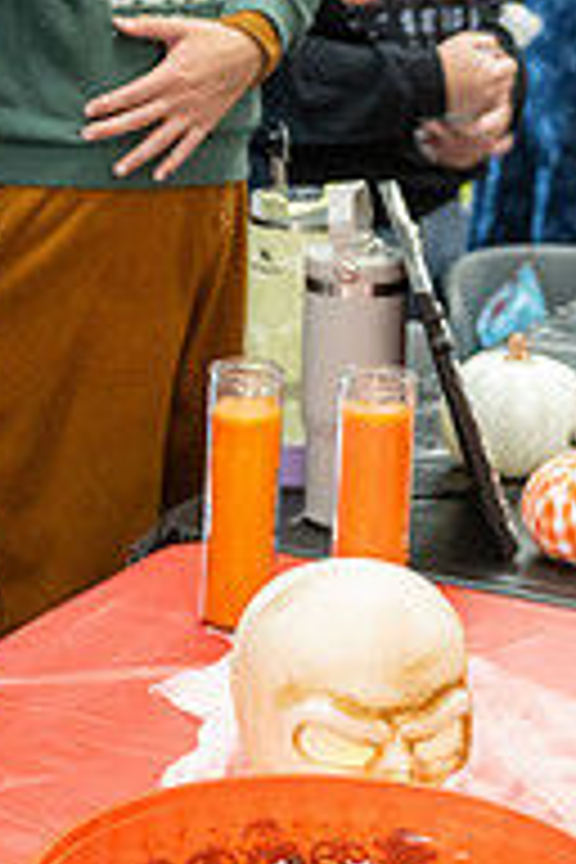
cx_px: 86
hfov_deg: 13.7
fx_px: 2376
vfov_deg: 20.6
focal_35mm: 99
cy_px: 352
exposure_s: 1/500
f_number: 2.8
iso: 3200
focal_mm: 31
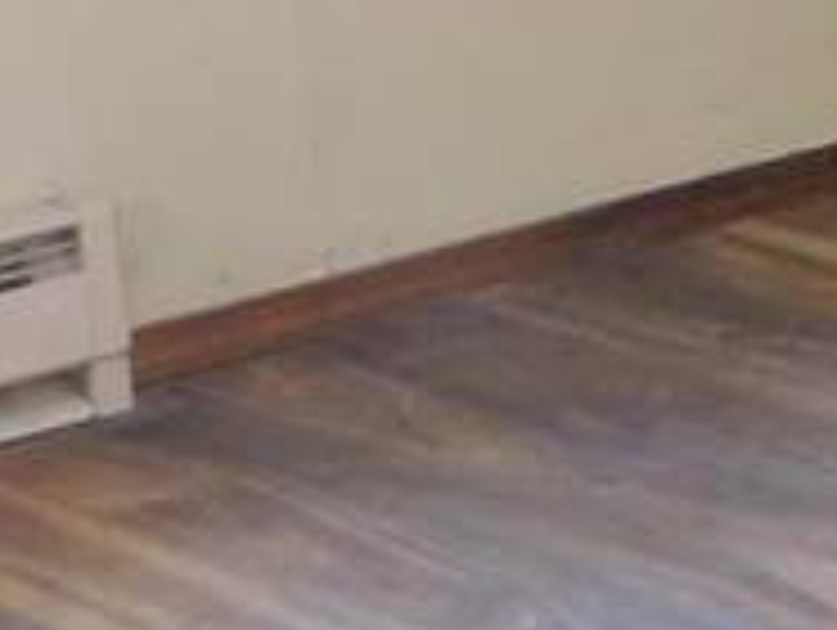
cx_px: 1868
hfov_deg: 10.6
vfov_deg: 8.8
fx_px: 3995
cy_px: -328
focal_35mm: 165
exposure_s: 1/13
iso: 400
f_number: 3
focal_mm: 4.1
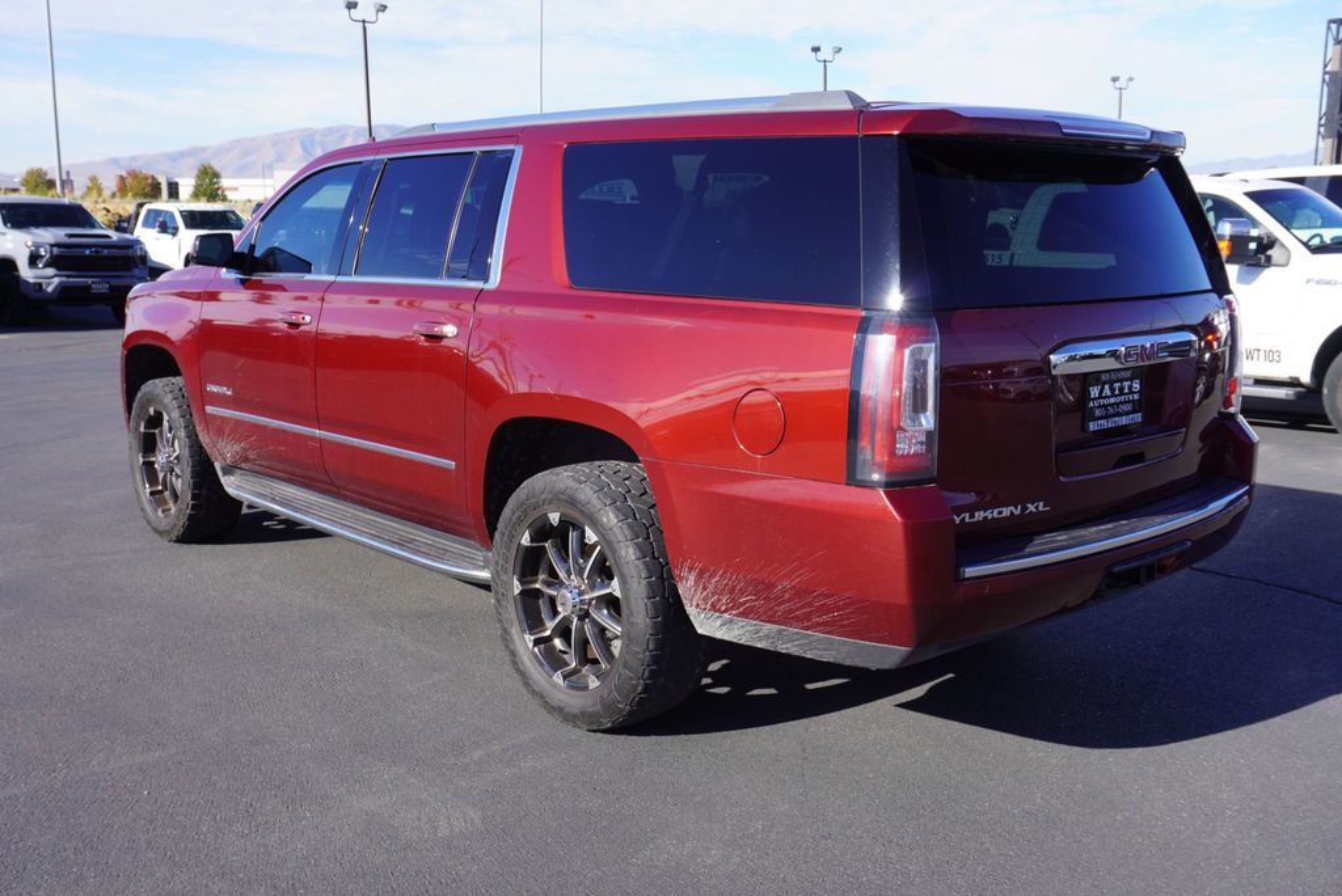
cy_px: 448
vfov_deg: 38.4
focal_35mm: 34
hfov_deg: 55.1
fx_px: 1287
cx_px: 671
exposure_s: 1/125
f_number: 9
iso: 100
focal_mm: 23
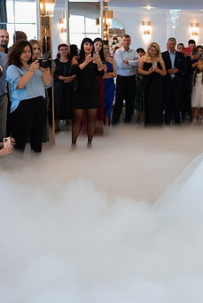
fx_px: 608
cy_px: 131
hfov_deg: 17.9
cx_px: 250
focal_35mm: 72
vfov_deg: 28.0
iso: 2500
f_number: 2.8
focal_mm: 36
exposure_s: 1/320
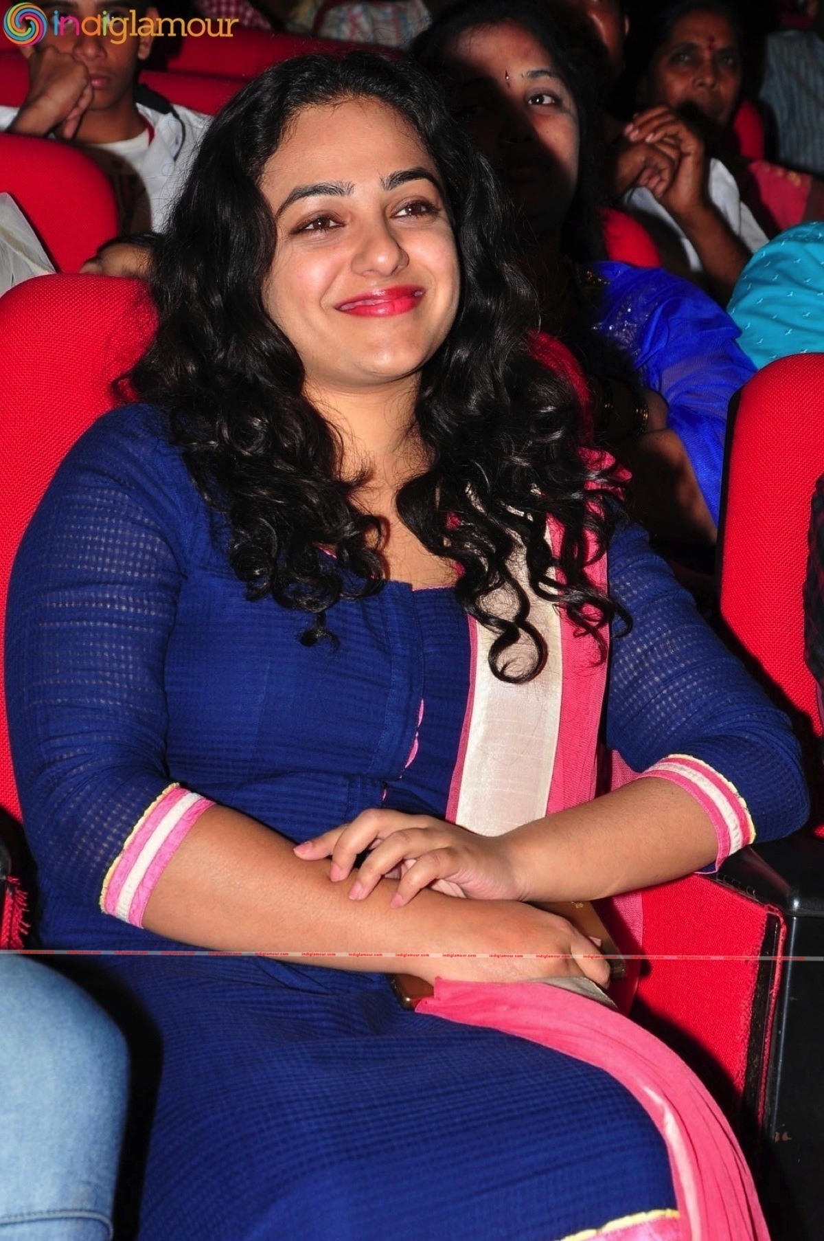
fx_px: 3407
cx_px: 412
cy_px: 620
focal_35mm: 99
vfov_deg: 20.6
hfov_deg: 13.8
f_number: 11
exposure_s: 1/125
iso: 320
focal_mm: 66
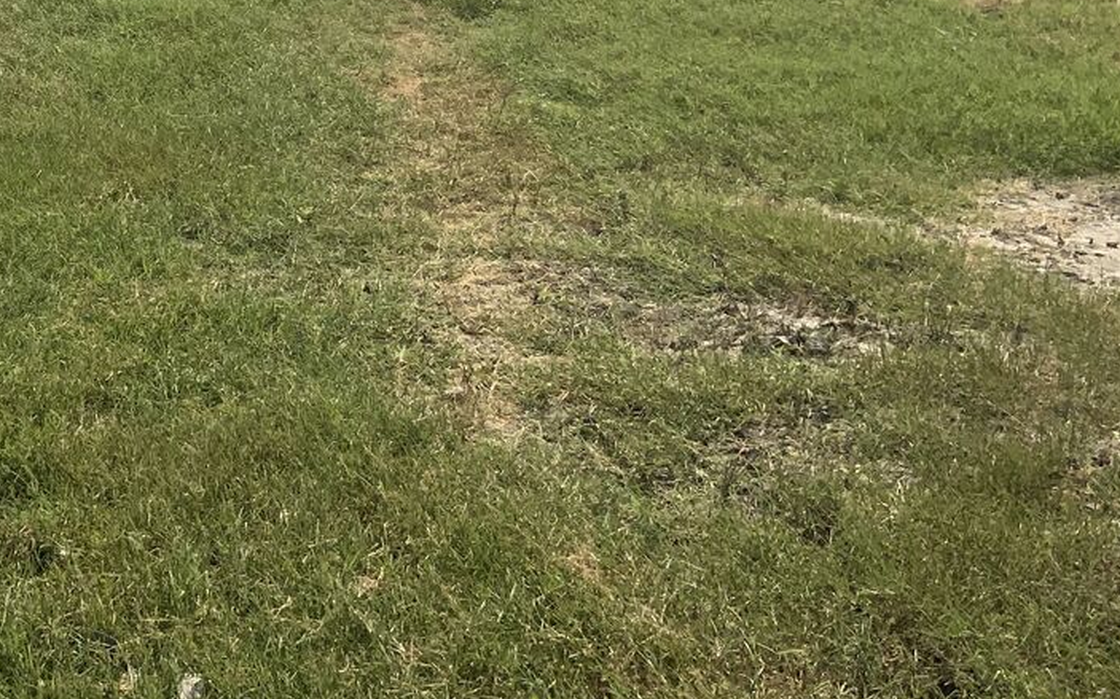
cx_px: 67
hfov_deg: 30.7
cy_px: -134
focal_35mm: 63
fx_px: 1923
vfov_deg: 19.5
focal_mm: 3
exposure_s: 1/4405
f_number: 1.8
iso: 20
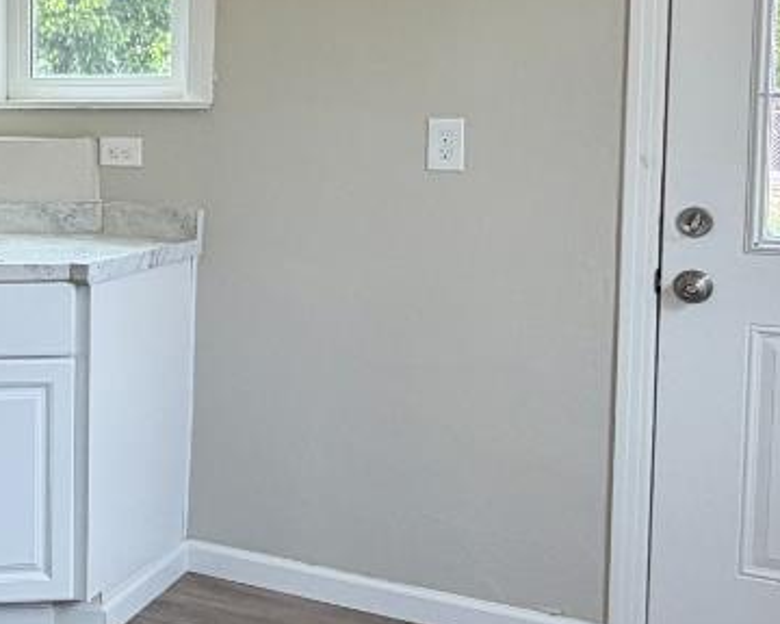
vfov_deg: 26.5
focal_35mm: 57
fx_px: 1316
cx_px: -119
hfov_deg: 29.2
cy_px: 187
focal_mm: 2.22
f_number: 2.2
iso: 64
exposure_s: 1/120
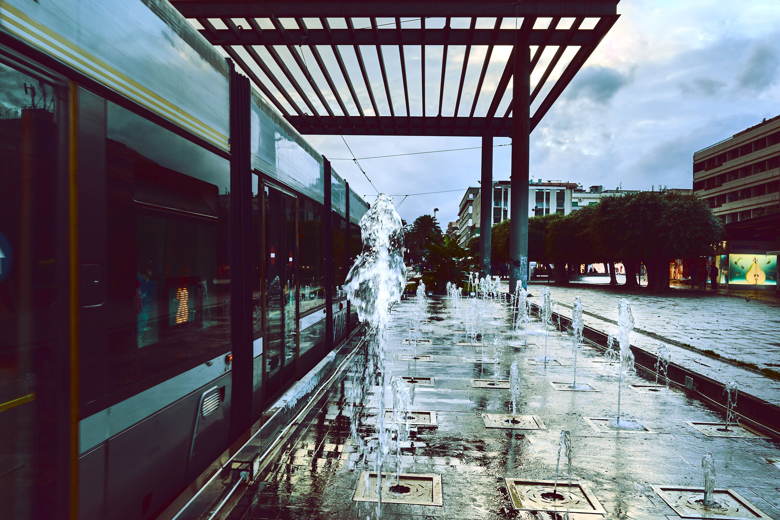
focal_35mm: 28
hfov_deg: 65.5
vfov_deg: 46.4
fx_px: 607
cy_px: 260
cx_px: 390
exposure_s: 1/160
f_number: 5.6
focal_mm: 18.3
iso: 500
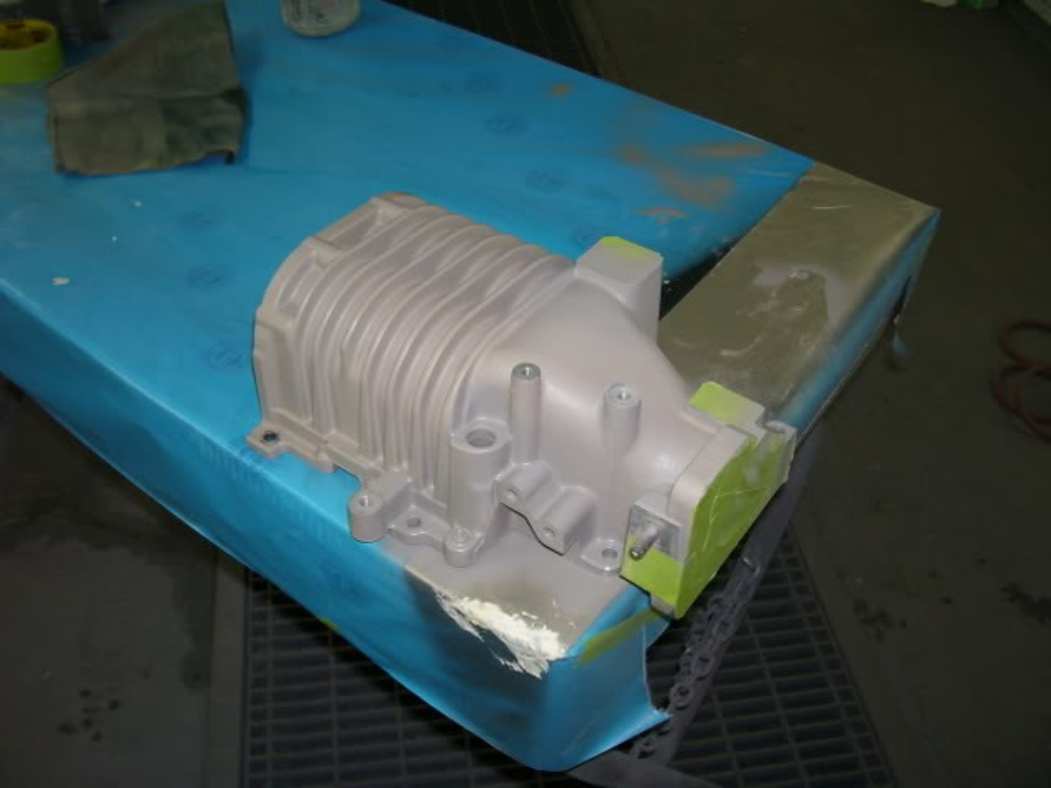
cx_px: 526
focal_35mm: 34
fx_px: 1032
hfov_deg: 54.0
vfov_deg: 41.8
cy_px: 394
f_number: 2.7
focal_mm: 5.6
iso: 80
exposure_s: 1/60
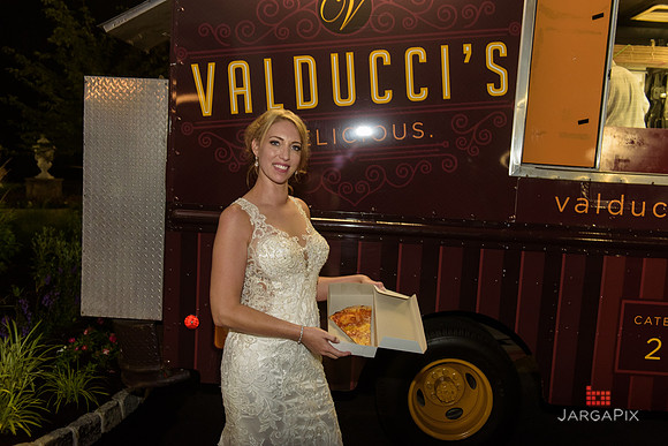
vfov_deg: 41.1
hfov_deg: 58.7
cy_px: 223
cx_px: 334
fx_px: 594
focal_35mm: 32
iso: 1600
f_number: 3.2
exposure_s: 1/125
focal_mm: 32
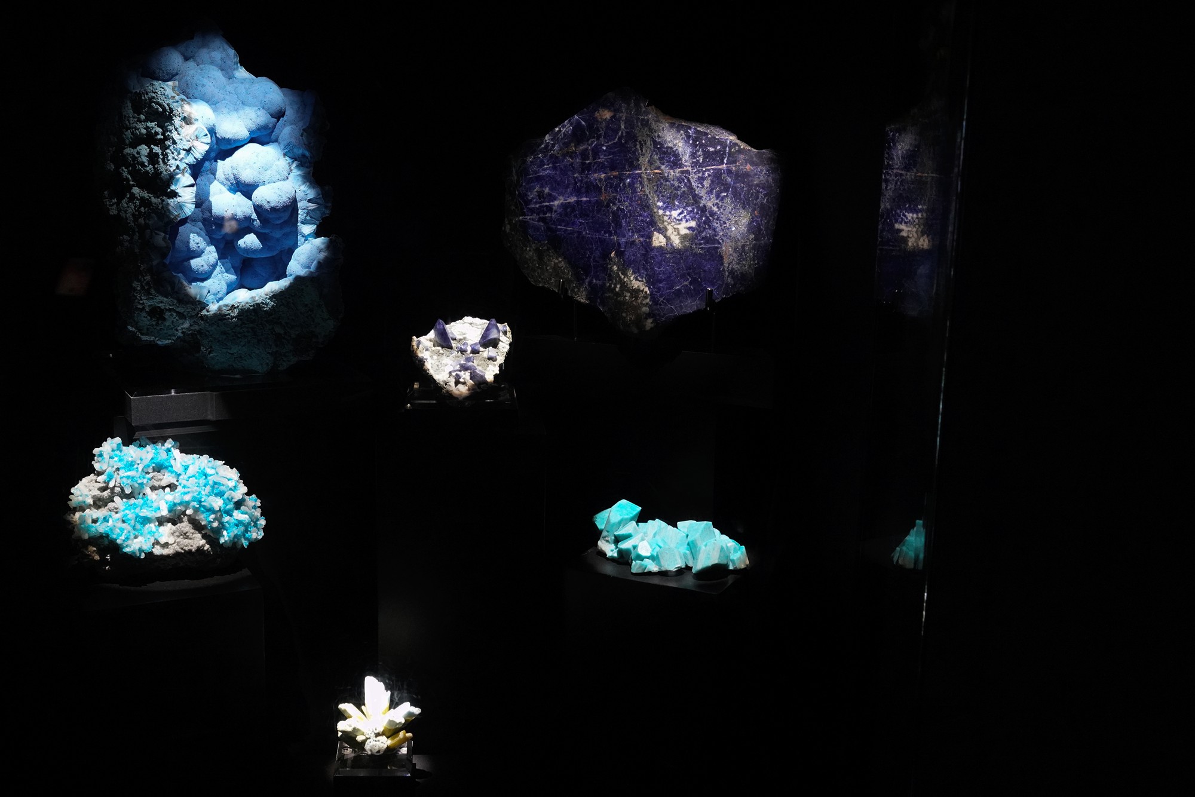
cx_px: 598
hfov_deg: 55.8
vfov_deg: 38.9
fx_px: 1129
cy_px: 398
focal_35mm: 34
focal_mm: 34
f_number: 7.1
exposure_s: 1/100
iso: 8000
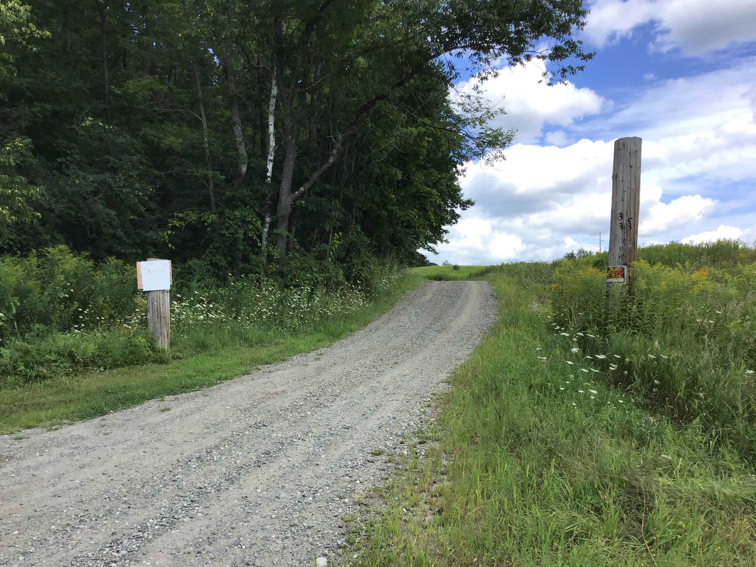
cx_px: 378
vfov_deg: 45.4
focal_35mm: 31
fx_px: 677
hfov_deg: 58.4
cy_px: 284
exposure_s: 1/815
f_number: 2.4
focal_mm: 3.3
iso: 25
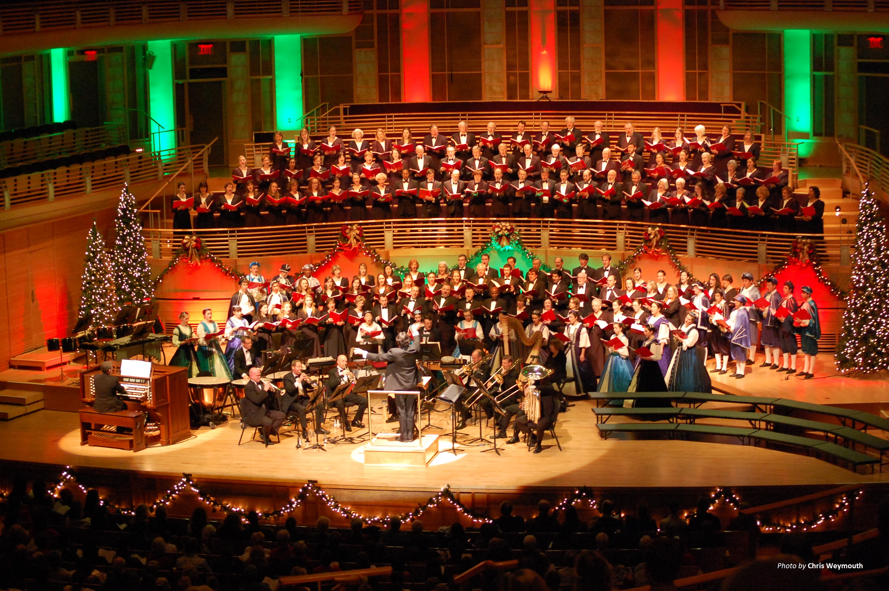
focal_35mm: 82
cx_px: 444
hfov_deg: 24.6
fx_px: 2035
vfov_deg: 16.5
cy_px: 296
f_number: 4
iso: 1600
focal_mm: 55
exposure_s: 1/25
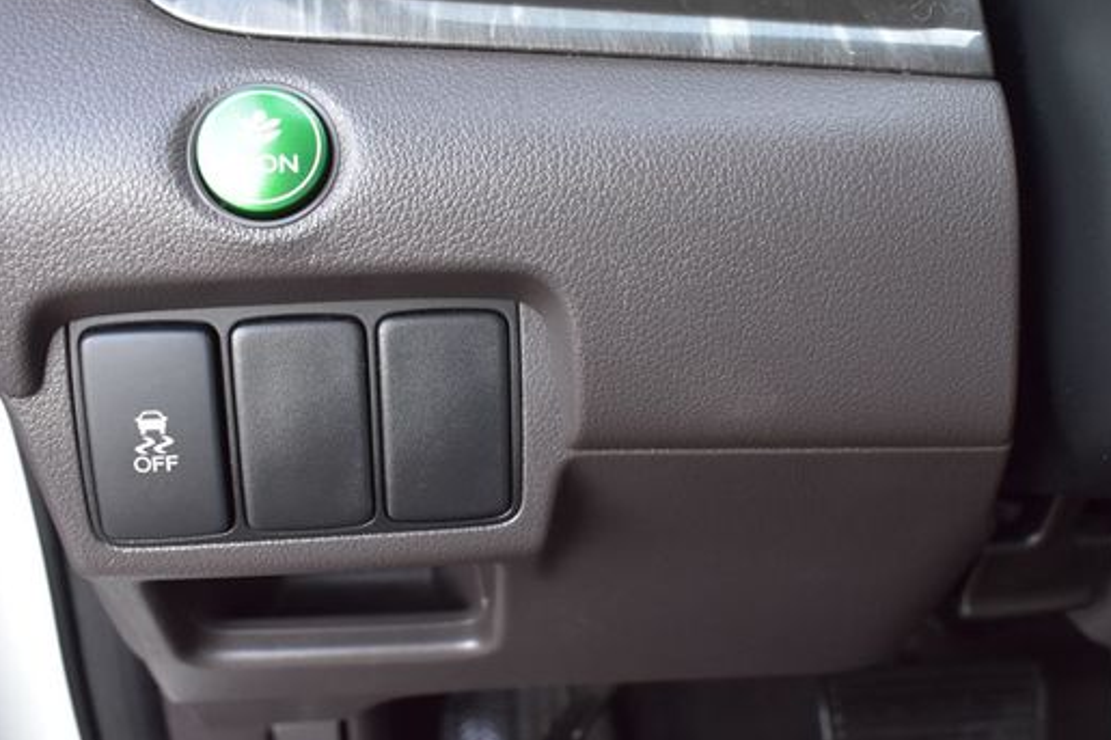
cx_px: 617
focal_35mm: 41
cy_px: 406
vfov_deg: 32.6
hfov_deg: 47.3
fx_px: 1265
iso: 1600
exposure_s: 1/15
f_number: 6.3
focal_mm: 22
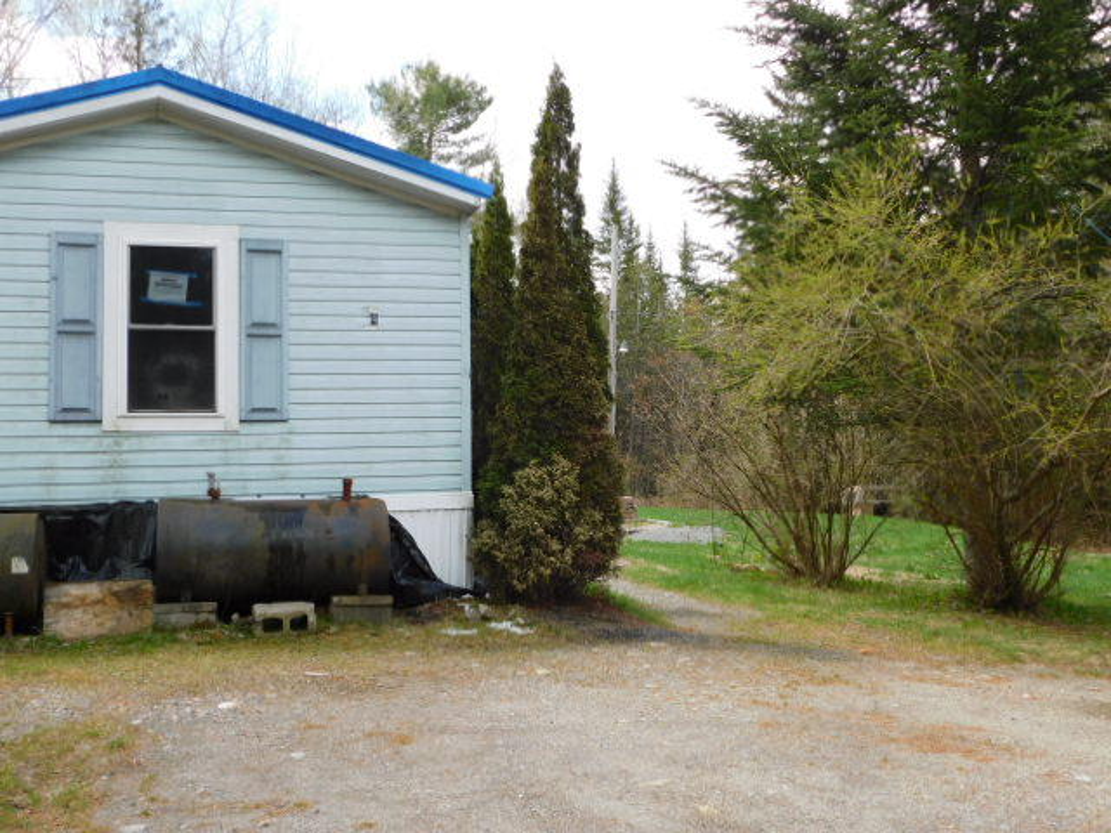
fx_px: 1284
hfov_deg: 46.8
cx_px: 556
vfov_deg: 36.0
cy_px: 416
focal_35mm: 40
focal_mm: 7.1
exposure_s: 1/400
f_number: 3.6
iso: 125
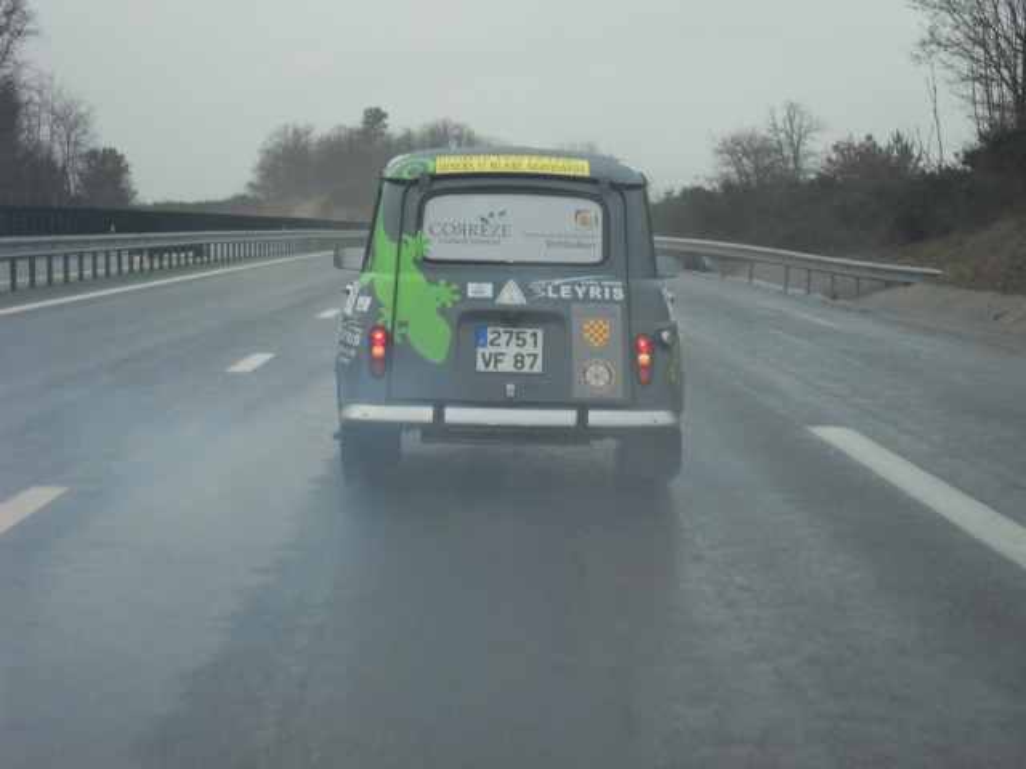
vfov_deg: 13.5
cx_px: 513
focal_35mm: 110
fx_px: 3260
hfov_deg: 17.9
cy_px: 384
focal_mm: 19.3
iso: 100
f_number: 5.6
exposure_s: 1/60
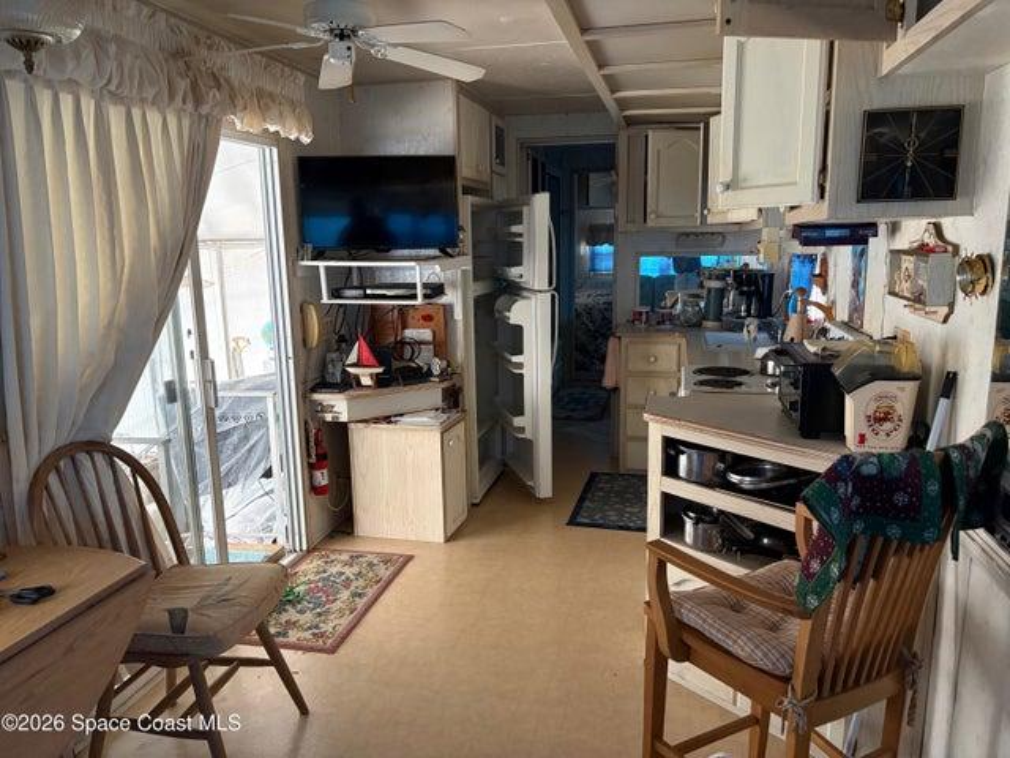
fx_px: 759
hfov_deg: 67.3
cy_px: 379
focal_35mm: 26
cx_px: 505
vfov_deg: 53.1
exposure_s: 1/60
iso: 320
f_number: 1.6
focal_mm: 5.96
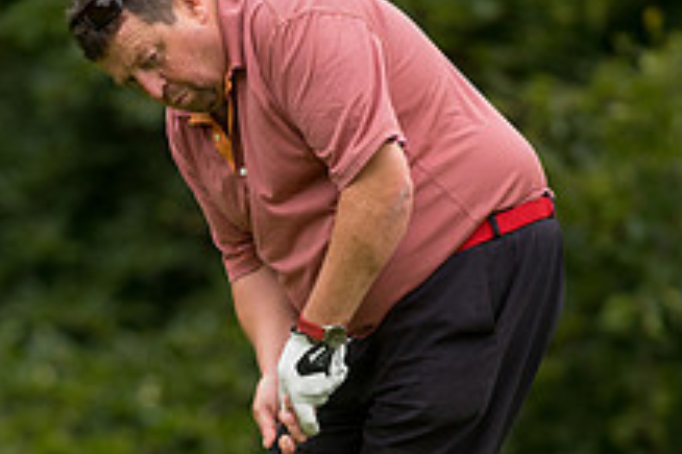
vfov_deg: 1.7
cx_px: 178
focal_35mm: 800
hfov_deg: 2.6
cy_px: 437
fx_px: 15144
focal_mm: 300
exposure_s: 1/2000
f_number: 4
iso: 800
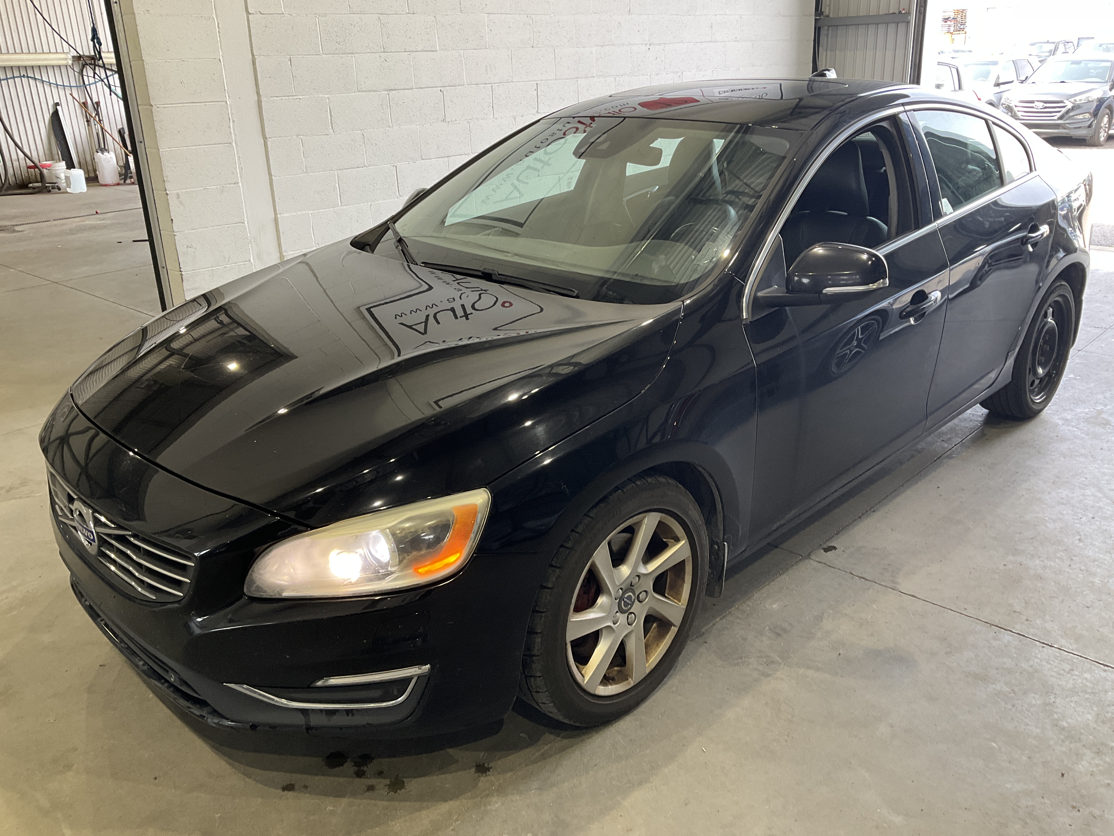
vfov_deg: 48.2
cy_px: 418
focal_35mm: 29
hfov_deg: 61.7
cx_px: 557
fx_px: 933
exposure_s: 1/120
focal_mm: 3
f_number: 1.8
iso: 64
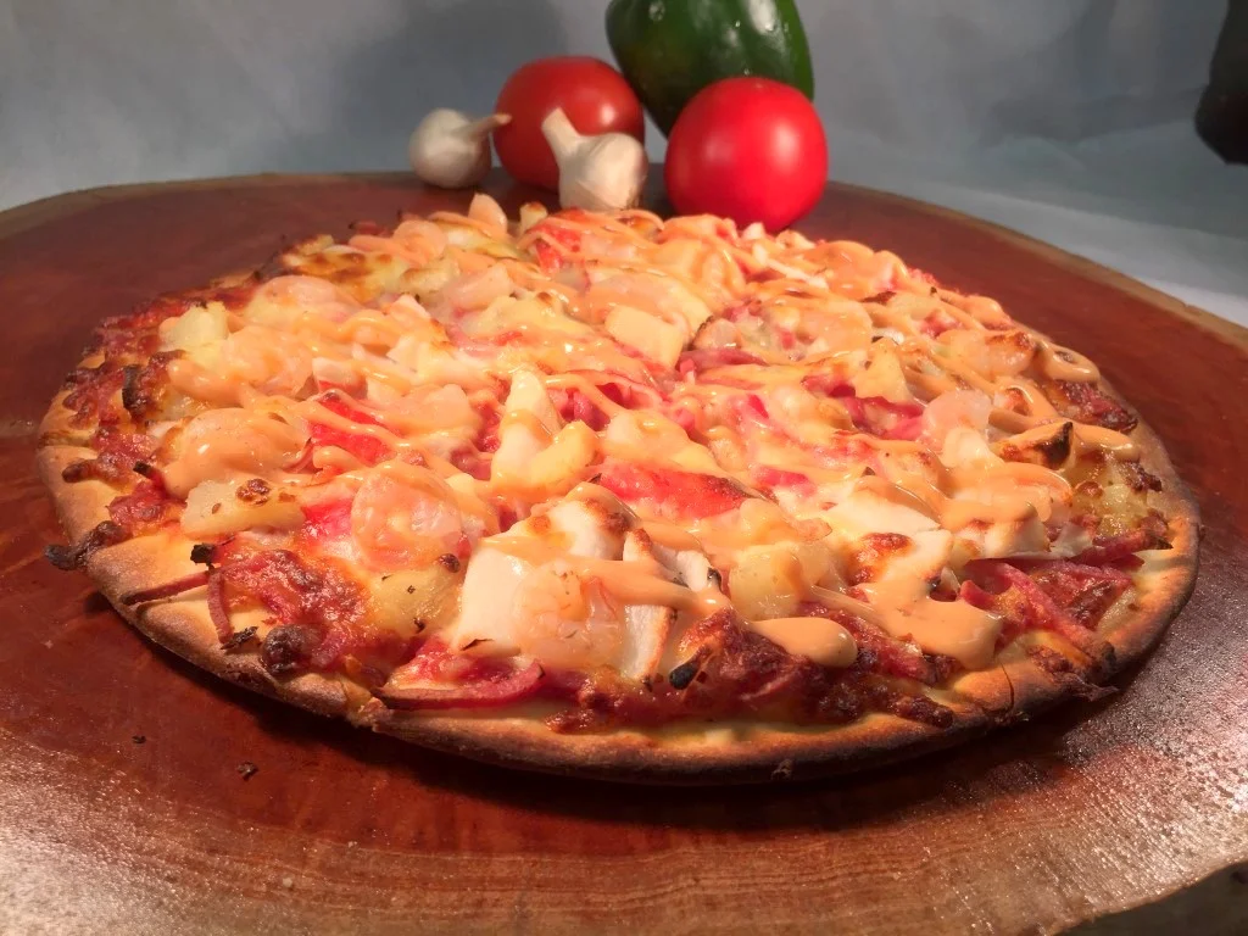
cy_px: 468
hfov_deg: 61.7
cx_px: 624
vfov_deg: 48.2
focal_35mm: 29
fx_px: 1046
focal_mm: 4.15
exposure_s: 1/216
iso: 32
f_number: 2.2
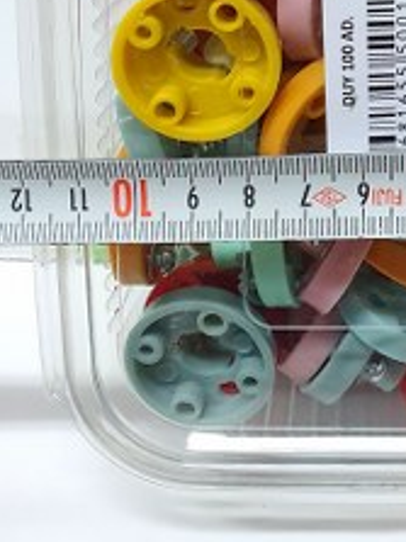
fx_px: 1096
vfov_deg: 26.2
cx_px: 421
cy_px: -7
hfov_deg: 20.2
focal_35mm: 70
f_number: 2.4
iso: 400
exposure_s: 1/50
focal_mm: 4.32
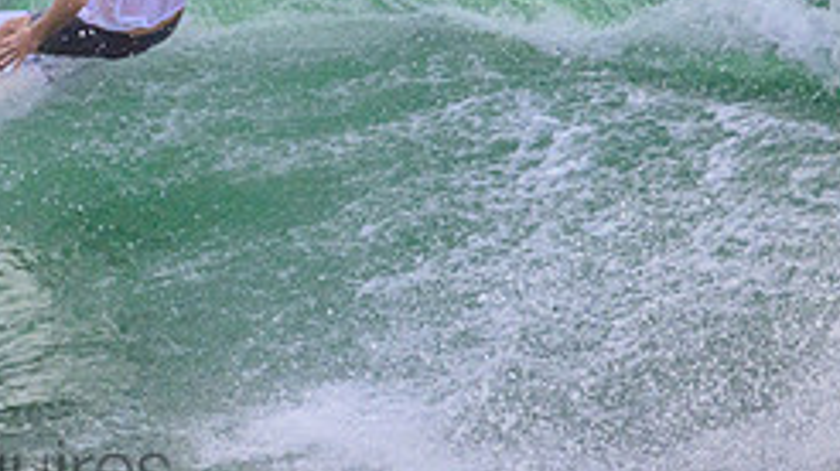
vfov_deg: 0.6
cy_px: -97
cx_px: -92
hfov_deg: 1.1
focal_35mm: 1978
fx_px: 44028
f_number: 11
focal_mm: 800
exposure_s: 1/2000
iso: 1000
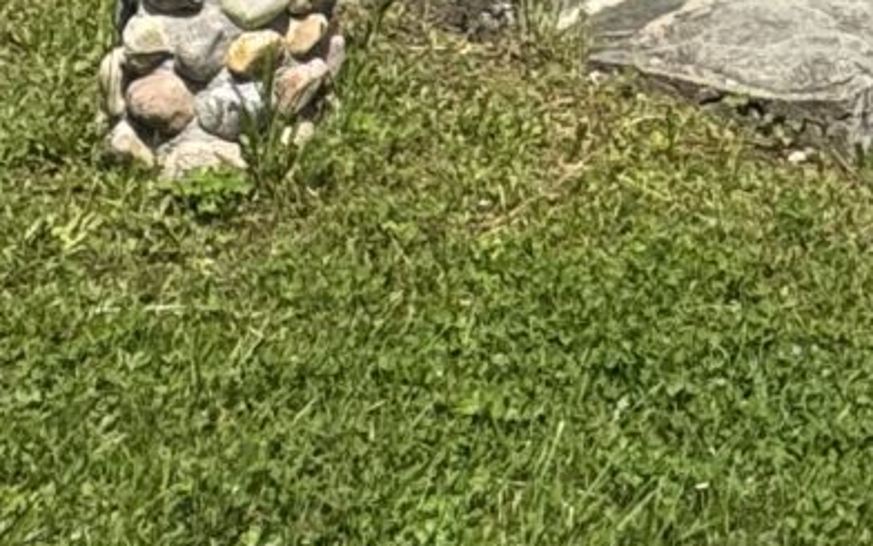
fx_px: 2308
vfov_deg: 10.7
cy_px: -918
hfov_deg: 19.7
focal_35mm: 97
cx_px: 1131
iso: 50
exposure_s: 1/3390
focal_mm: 2.22
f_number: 2.2
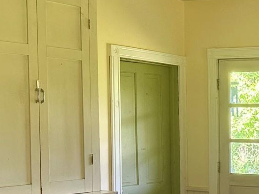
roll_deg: +0.9
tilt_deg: -2.6
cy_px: 160
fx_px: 666
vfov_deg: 16.5
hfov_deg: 20.5
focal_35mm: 89
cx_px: 318
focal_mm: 6.86
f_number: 1.78
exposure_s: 1/121
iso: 160
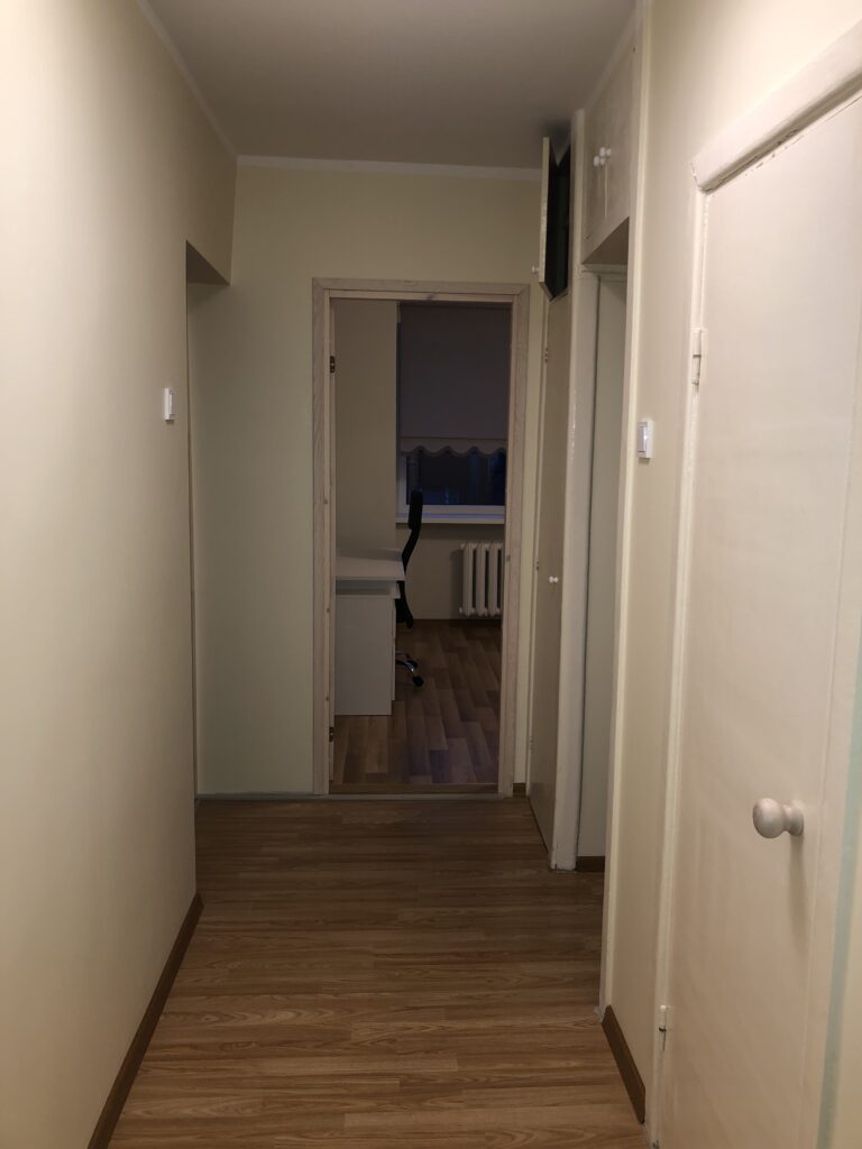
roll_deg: -1.2
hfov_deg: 49.7
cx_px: 431
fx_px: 930
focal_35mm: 28
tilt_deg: -8.4
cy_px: 574
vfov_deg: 63.4
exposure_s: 1/15
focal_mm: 3.99
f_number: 1.8
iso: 25
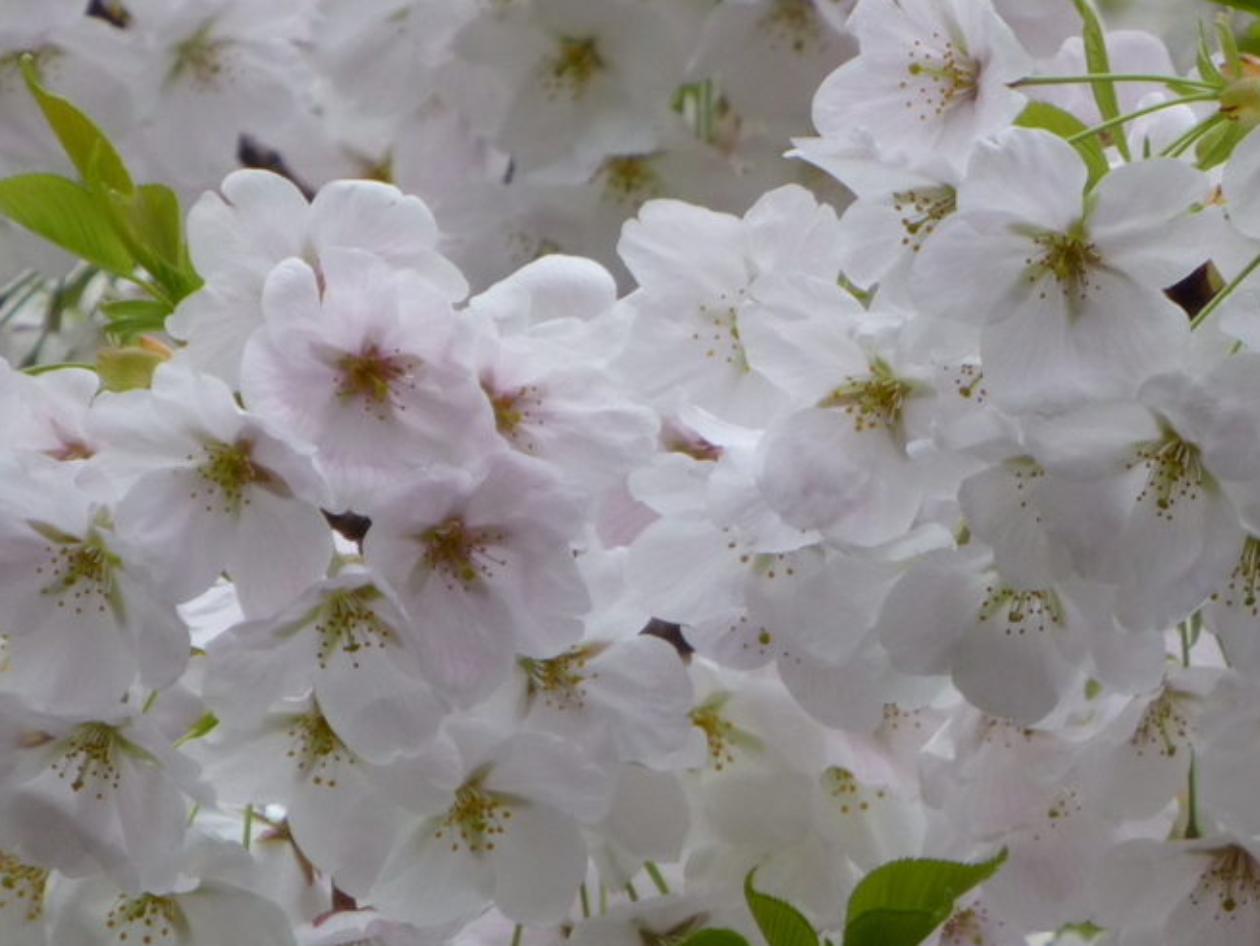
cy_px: 532
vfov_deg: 2.6
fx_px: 20573
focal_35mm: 565
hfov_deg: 3.5
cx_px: 1360
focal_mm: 41.3
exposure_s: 1/80
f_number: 5.6
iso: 125
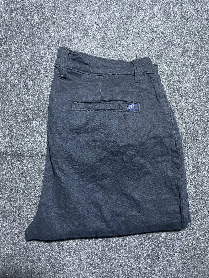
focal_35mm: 26
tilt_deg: -62.4
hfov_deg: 53.1
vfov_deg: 67.3
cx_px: 104
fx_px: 209
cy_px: 139
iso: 200
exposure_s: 1/50
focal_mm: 4.2
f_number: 1.6
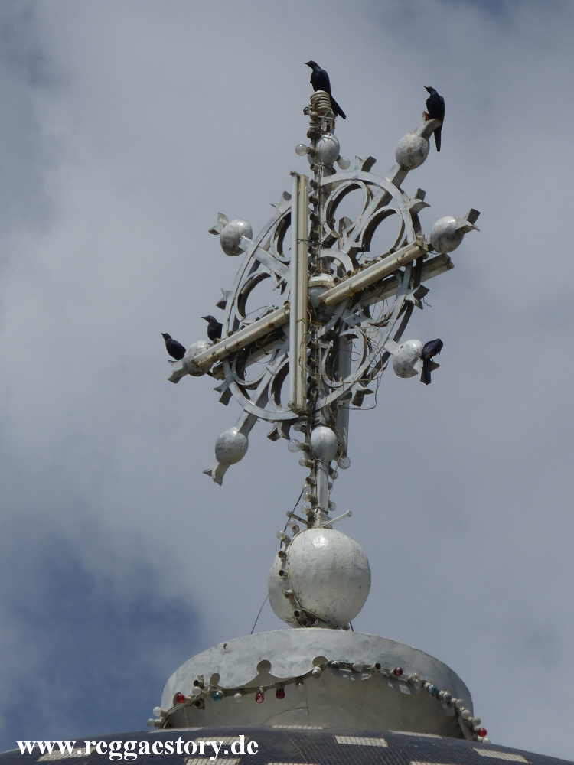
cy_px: 382
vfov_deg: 5.6
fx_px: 7782
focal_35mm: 352
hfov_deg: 4.2
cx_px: 287
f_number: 6.3
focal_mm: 63.4
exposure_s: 1/1600
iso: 100
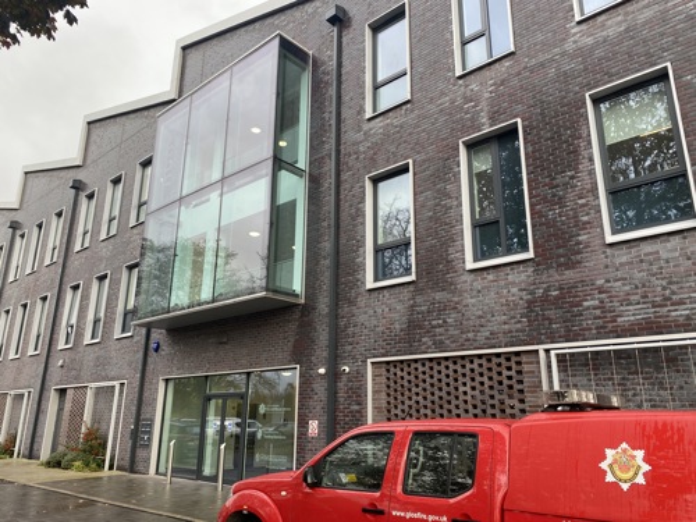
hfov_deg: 67.3
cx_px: 348
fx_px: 523
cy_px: 261
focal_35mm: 26
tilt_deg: +16.2
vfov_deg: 53.1
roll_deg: -0.9
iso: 32
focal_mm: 4.25
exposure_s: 1/271
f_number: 1.8
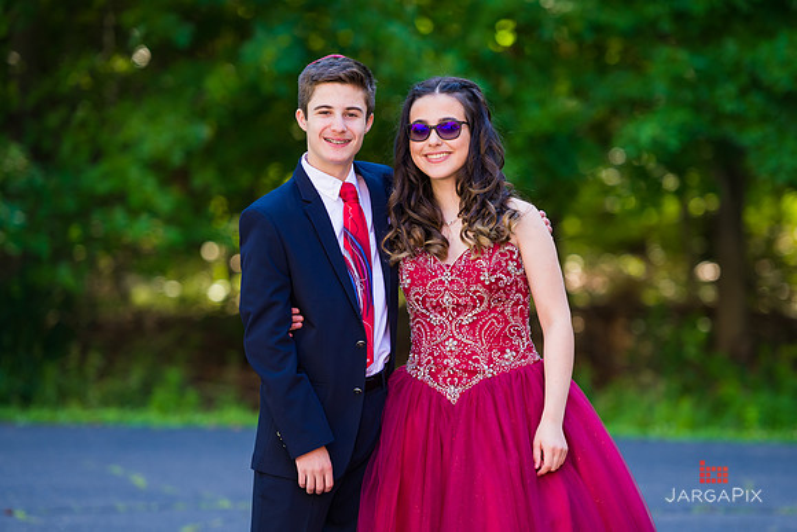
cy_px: 266
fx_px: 3859
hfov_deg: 11.8
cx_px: 434
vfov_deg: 7.9
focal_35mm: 174
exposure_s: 1/200
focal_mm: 160
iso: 200
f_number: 3.2
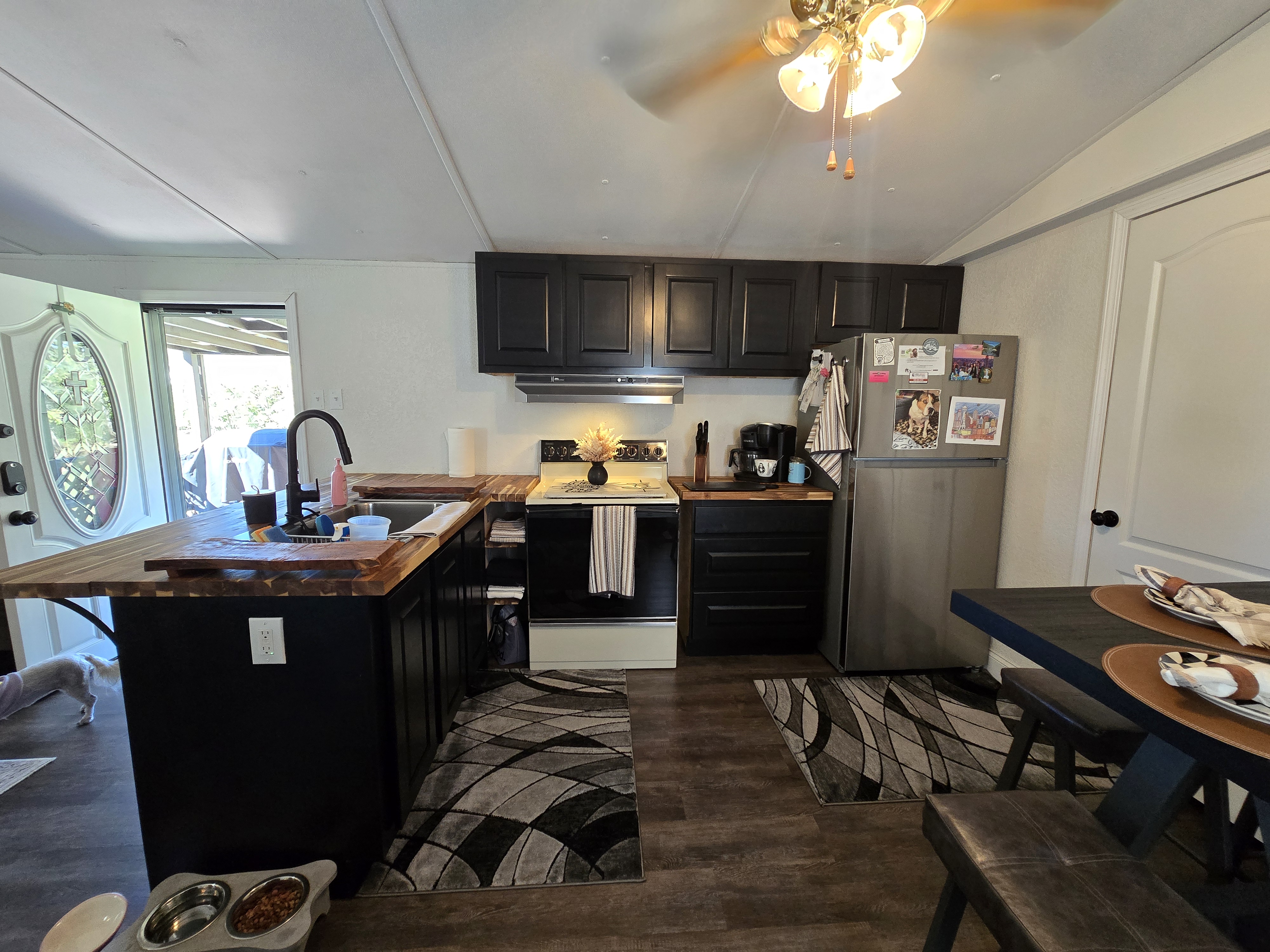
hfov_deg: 106.2
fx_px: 477
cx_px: 635
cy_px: 476
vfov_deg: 89.9
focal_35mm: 13
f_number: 2.2
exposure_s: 1/60
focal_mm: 2.2
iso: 320
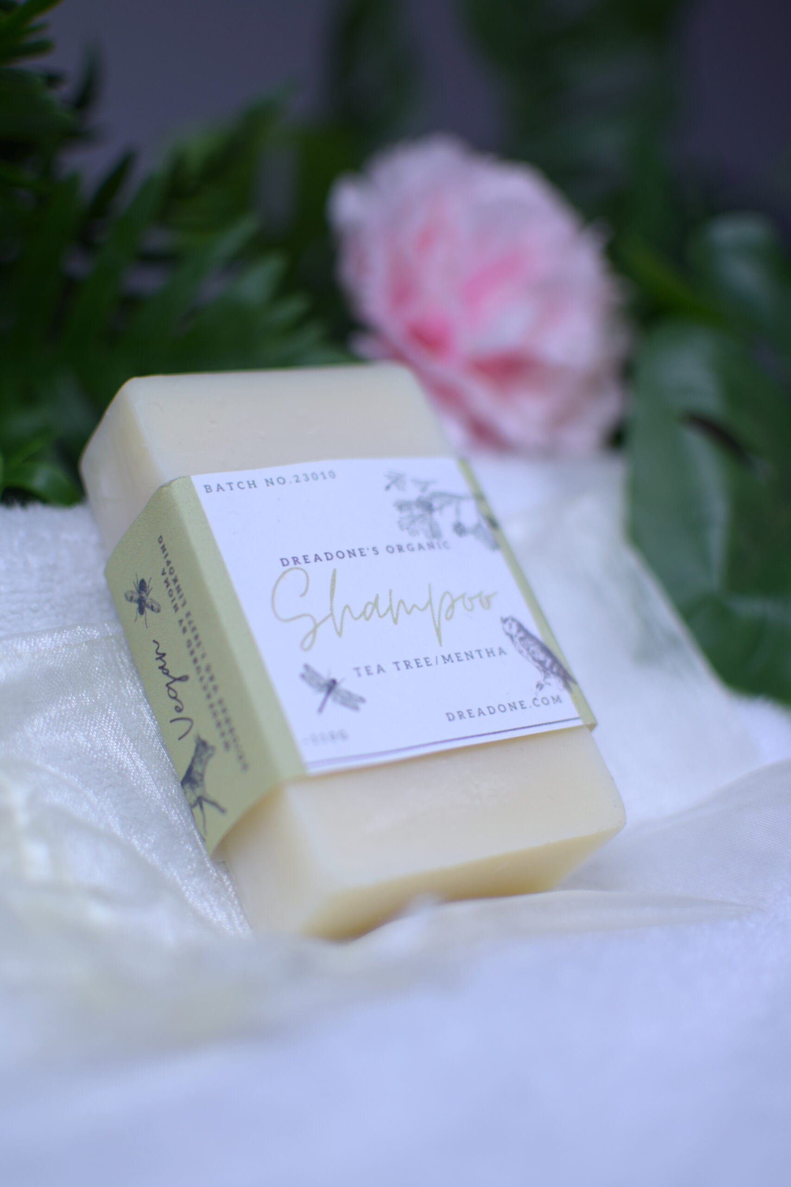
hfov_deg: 25.8
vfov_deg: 37.8
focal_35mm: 52
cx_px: 396
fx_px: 1730
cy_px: 594
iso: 100
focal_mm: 35
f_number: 1.8
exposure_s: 1/400
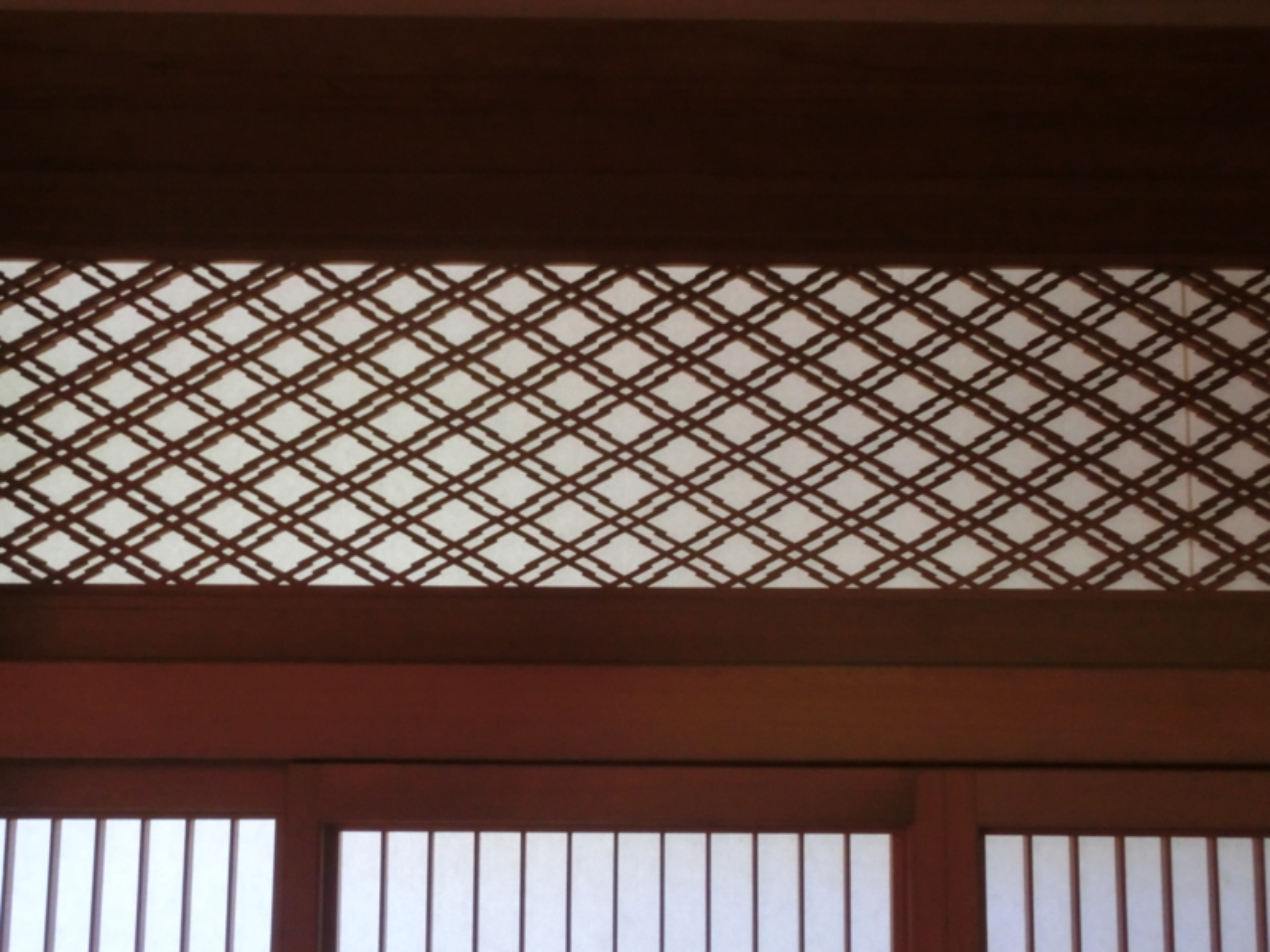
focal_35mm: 33
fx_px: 1211
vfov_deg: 42.9
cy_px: 476
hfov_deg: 55.4
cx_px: 635
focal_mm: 5.93
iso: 800
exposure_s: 1/30
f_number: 3.7
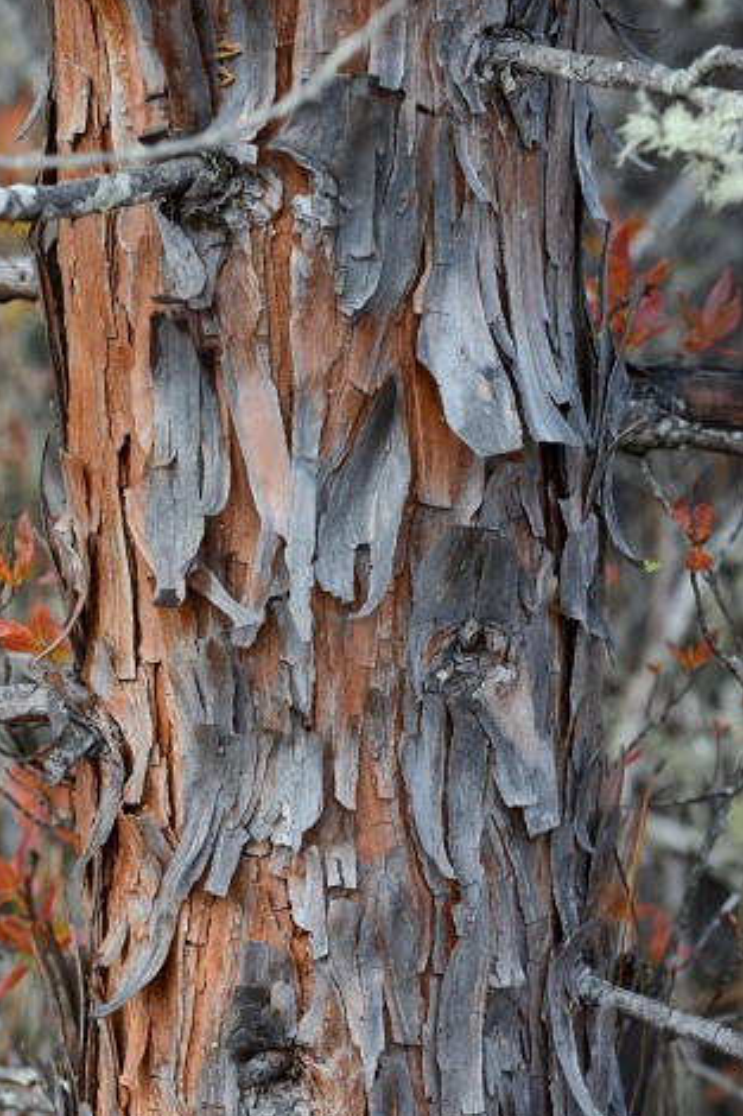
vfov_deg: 9.0
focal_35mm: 230
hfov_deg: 6.0
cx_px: 325
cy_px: 594
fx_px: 7125
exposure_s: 1/200
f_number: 8
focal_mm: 200
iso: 320
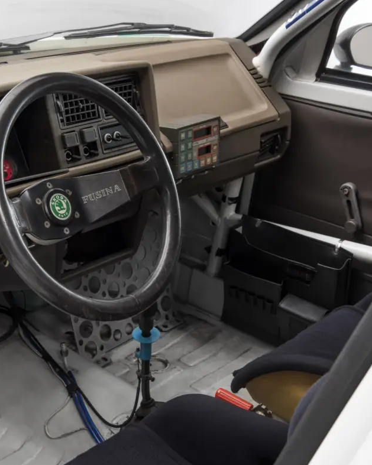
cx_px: 69
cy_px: 233
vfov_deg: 30.0
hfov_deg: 23.8
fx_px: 868
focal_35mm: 63
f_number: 14
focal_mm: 44
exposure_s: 8
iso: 100
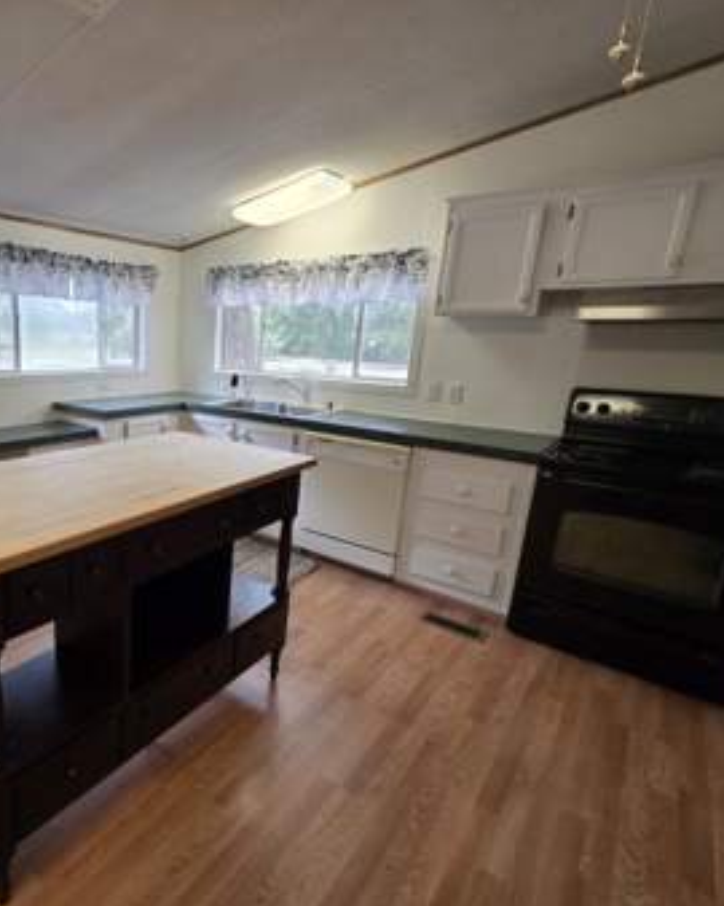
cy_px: 454
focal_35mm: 18
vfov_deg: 86.4
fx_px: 483
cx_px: 150
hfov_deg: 67.2
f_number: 1.9
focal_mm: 2.2
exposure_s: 1/120
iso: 250
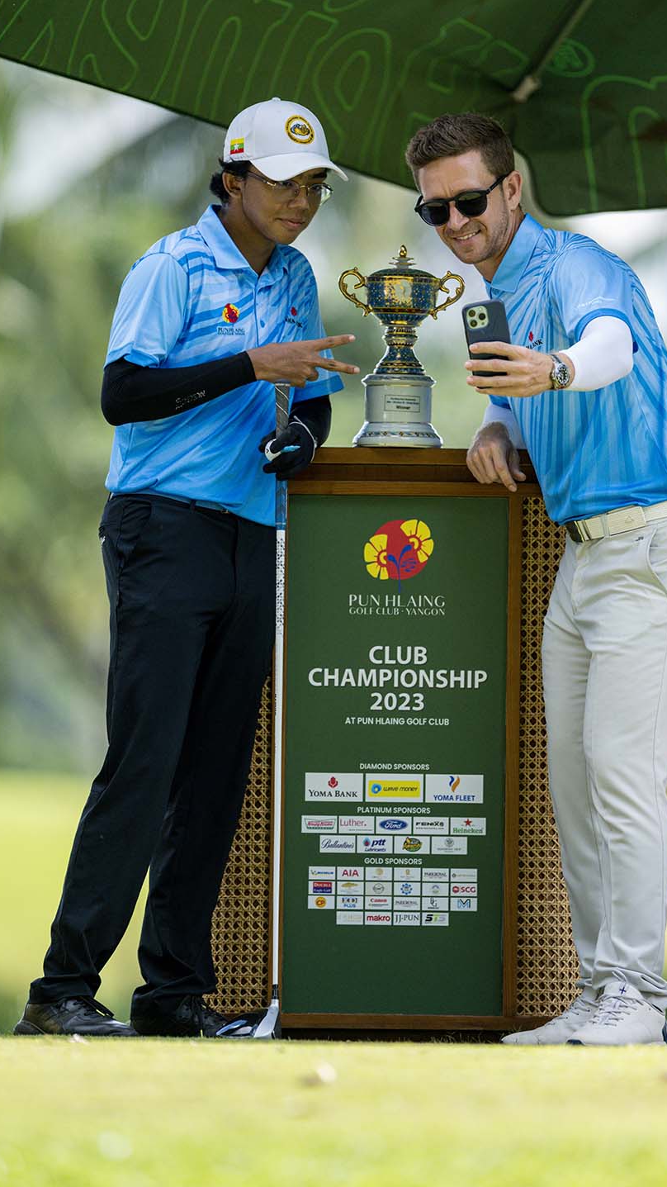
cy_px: 593
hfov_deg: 2.9
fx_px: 13210
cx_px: 387
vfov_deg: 5.1
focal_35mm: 420
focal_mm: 400
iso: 2200
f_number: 3.2
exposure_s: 1/5000
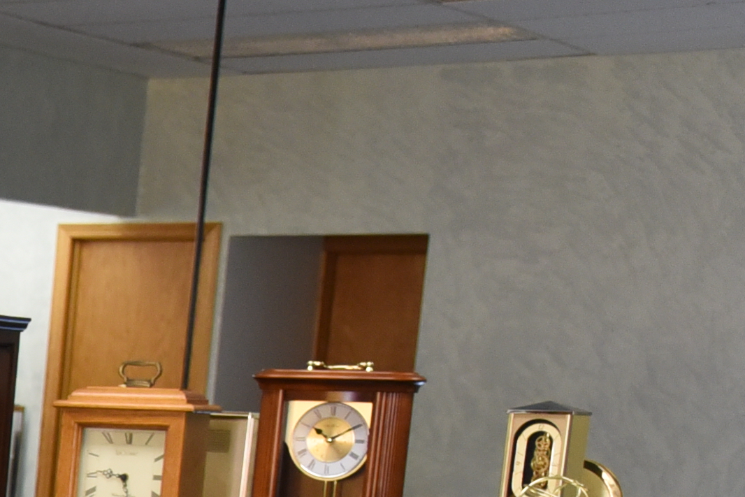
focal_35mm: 127
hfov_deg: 13.5
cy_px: 852
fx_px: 2628
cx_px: -804
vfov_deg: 10.3
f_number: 5.6
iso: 2500
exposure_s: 1/125
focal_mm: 30
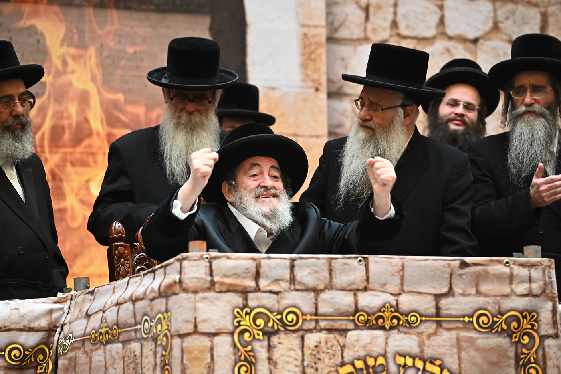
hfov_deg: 10.8
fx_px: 2960
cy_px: 187
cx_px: 280
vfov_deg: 7.2
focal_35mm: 190
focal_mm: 190
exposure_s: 1/160
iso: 2000
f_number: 4.5
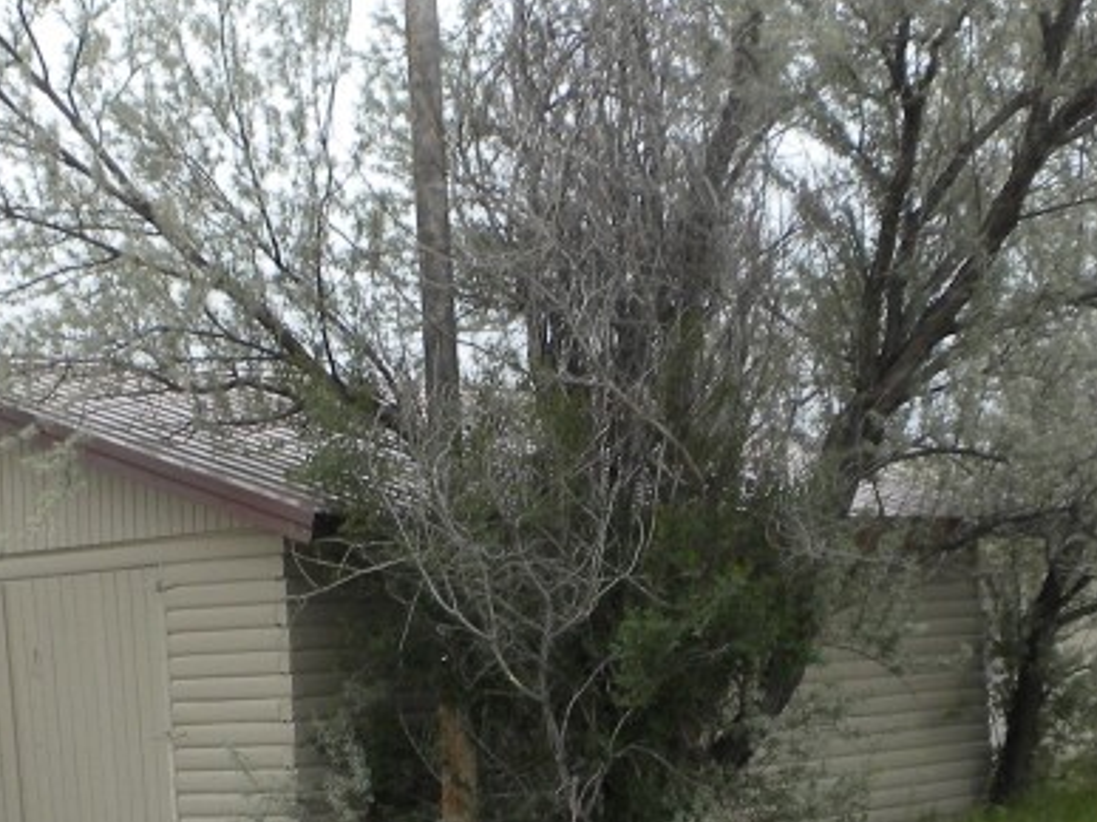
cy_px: 731
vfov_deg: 14.9
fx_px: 3105
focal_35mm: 98
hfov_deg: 20.0
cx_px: 371
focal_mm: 6.6
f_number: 10
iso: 64
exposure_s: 1/71.7
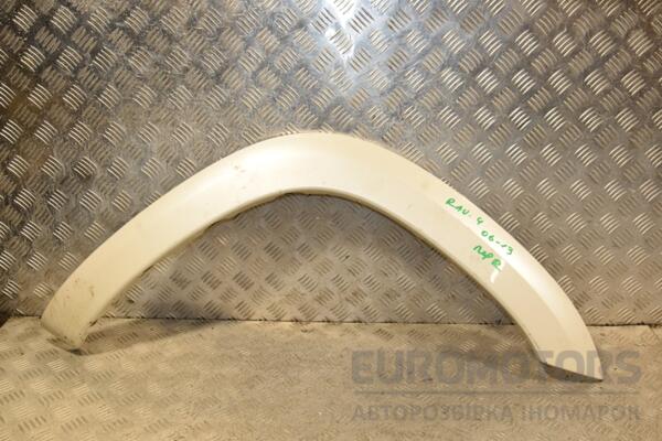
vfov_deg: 36.9
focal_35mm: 36
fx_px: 662
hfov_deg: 53.1
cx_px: 331
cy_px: 220
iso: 800
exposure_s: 1/200
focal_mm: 24
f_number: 6.3
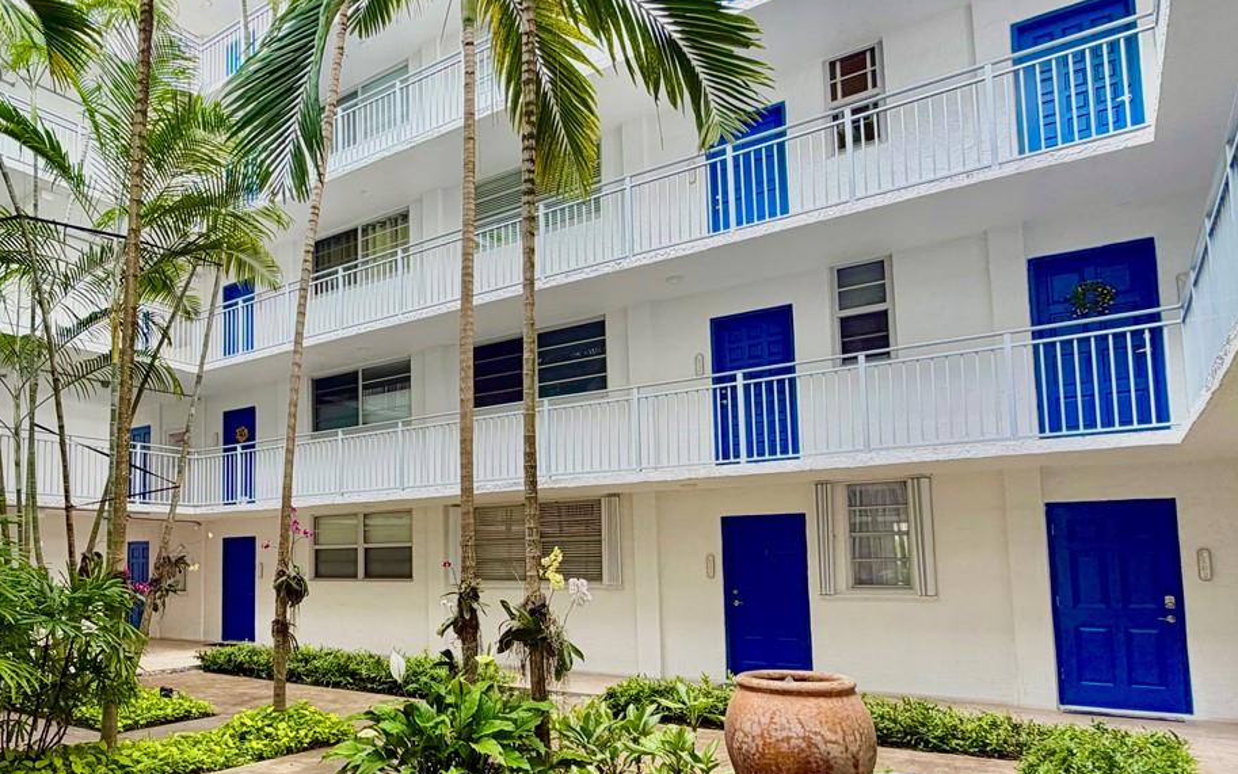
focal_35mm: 26
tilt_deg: +4.2
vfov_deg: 47.1
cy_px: 497
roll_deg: +0.5
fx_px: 877
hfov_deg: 67.6
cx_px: 373
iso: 80
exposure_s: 1/121
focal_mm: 2.22
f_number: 2.2
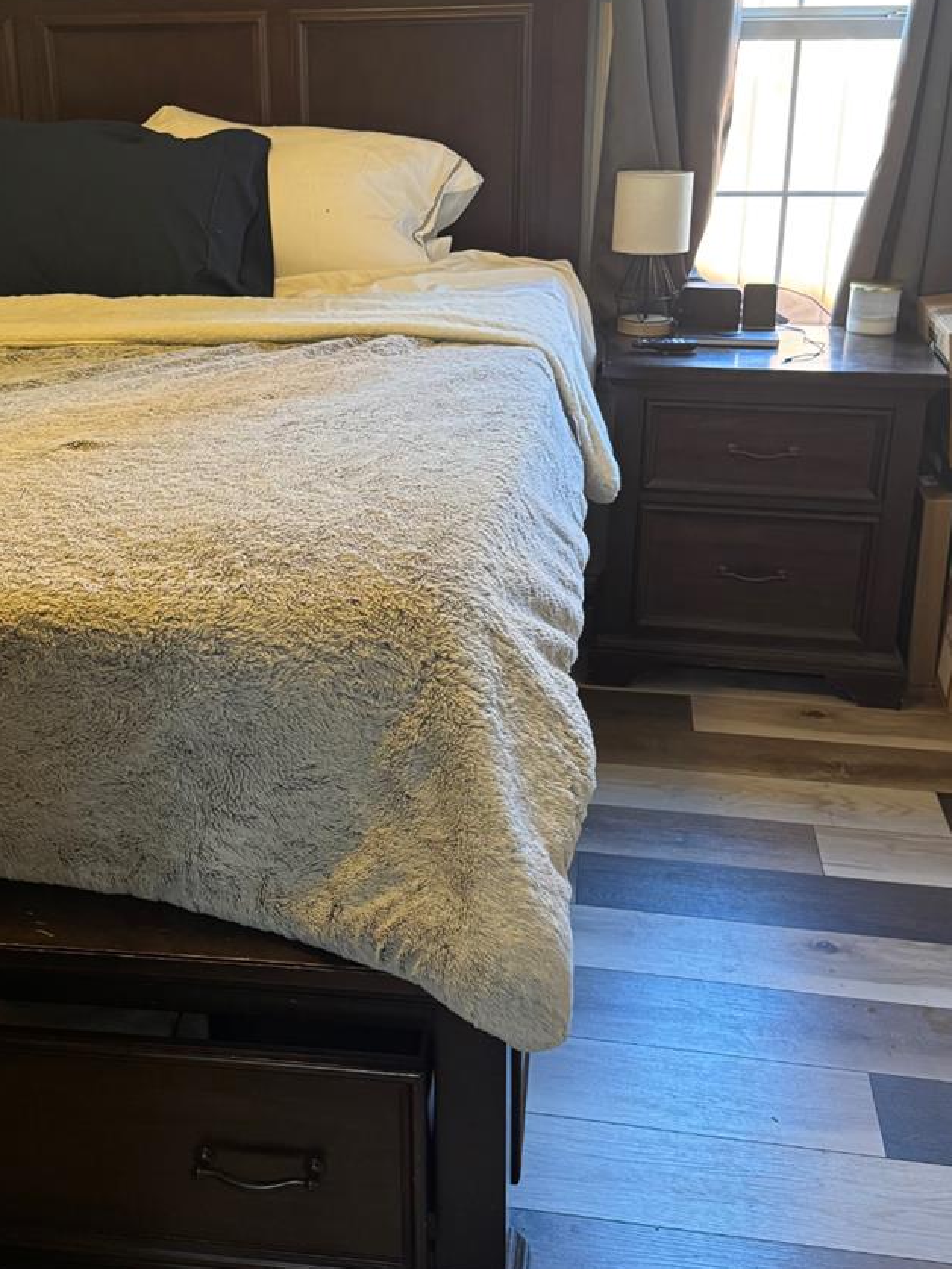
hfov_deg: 33.4
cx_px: 337
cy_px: 557
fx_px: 1576
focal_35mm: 43
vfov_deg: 43.8
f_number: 1.78
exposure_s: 1/60
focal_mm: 6.76
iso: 400
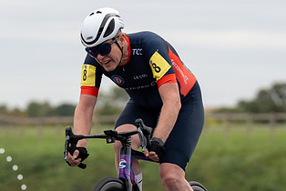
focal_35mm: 504
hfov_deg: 4.1
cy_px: 158
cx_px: 131
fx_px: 4008
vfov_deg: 2.7
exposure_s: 1/800
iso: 200
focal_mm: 188
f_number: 4.5
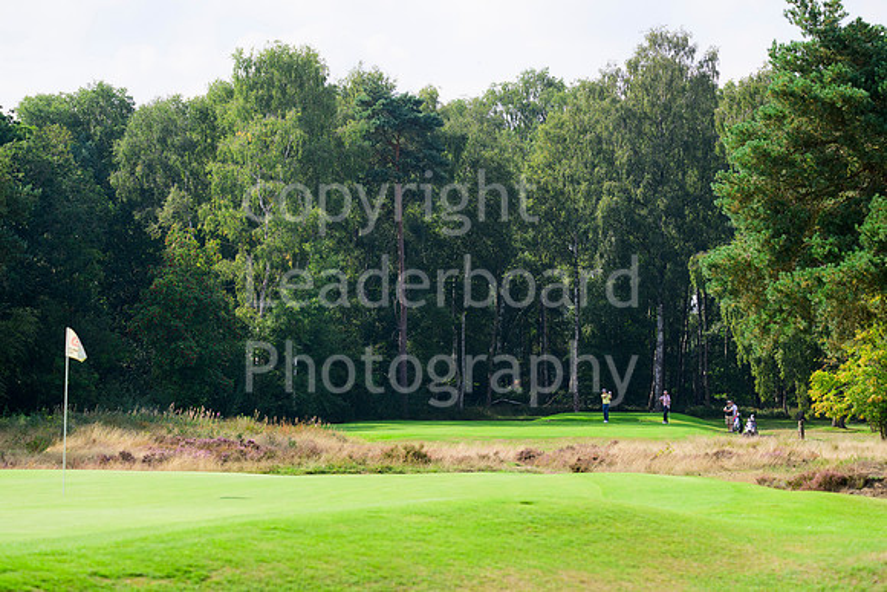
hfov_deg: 16.4
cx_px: 444
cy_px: 296
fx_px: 3080
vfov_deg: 11.0
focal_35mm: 125
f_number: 5.6
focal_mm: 125
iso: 500
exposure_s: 1/2000
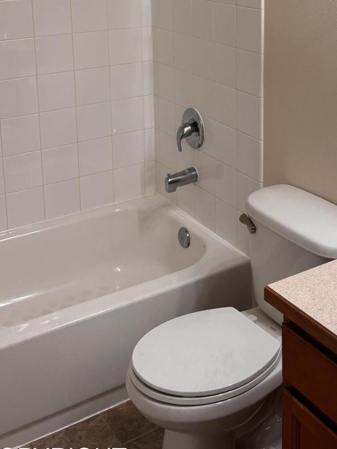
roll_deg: -0.2
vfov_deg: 34.8
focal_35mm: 52
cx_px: 232
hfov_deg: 27.8
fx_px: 675
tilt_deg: -10.1
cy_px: 50
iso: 64
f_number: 1.6
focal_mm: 5.96
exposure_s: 1/120
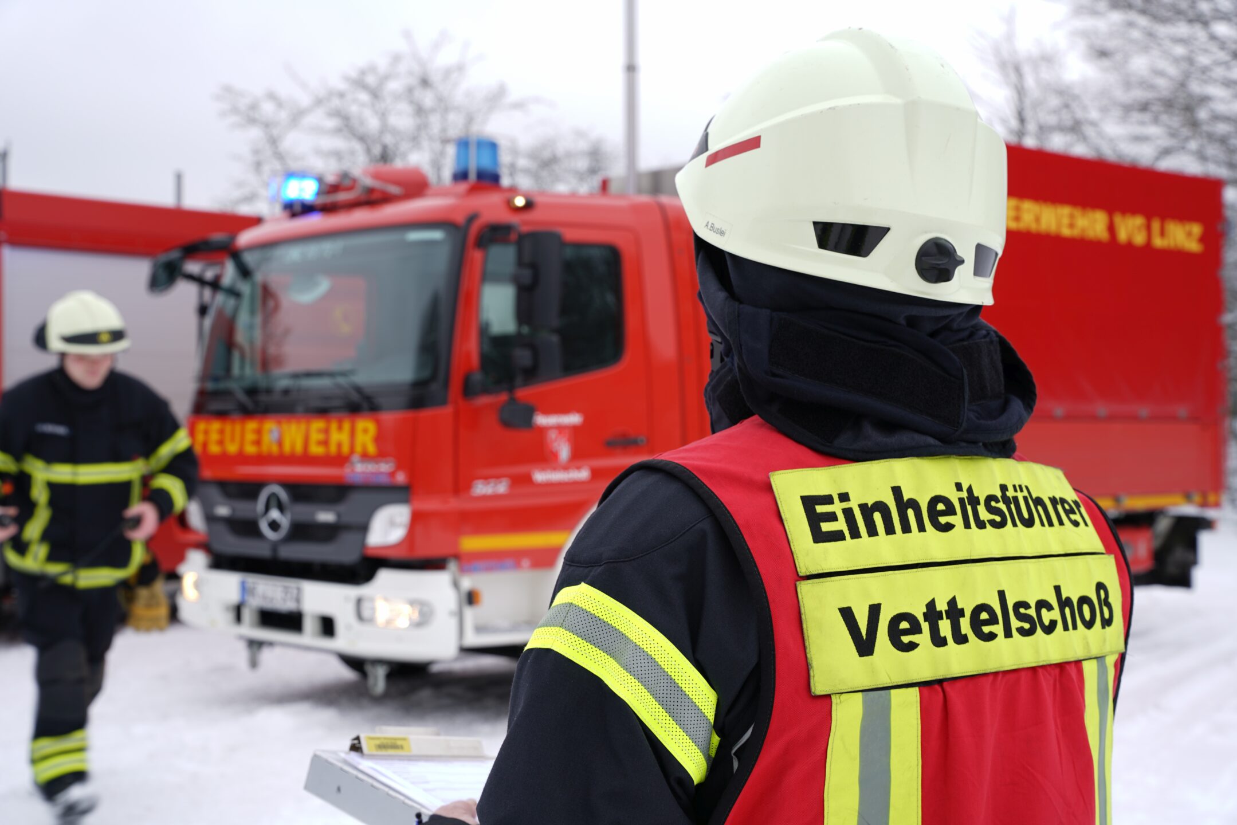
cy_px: 412
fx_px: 1728
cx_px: 618
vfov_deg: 26.8
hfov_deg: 39.4
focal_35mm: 50
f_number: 7.1
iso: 50
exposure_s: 1/30
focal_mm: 50.3
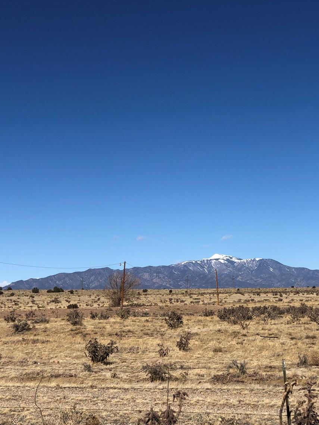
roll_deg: +0.7
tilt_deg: +3.8
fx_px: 983
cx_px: 191
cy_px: 217
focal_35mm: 80
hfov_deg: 18.4
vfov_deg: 24.4
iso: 20
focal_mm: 6.6
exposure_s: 1/1656
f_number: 2.8
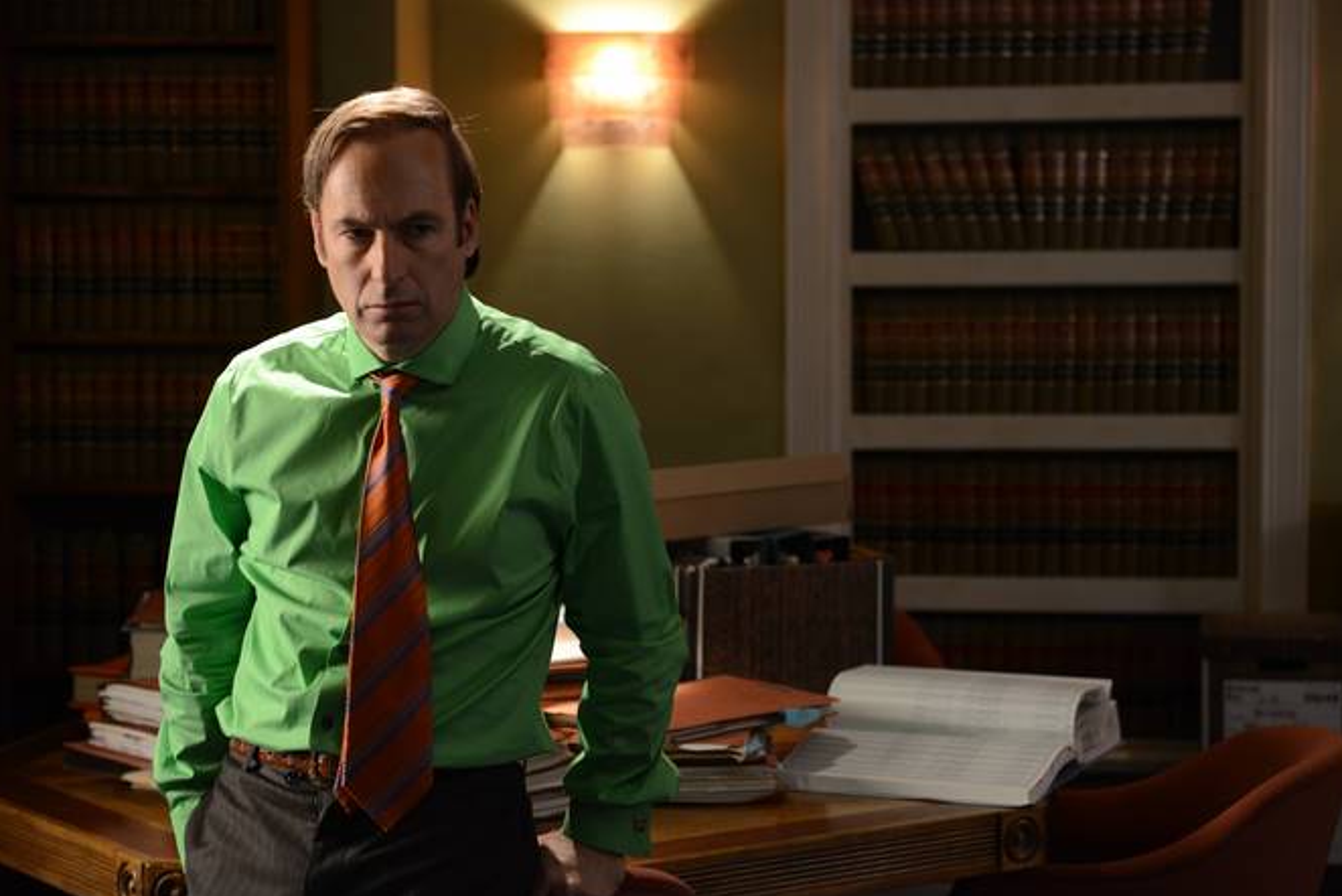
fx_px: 2760
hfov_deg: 27.3
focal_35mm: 74
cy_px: 439
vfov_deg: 18.4
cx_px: 675
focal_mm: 70
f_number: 3.5
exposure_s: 1/100
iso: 1600
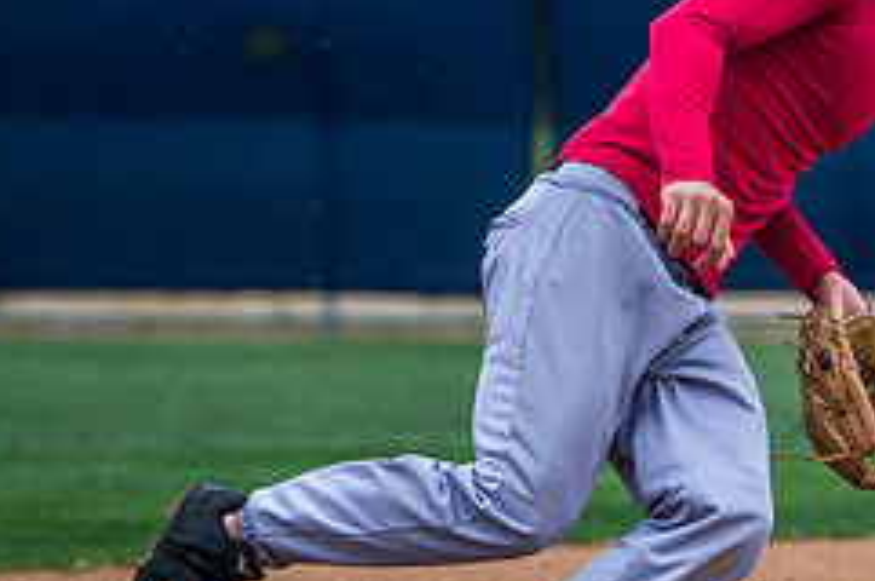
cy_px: 219
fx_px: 19127
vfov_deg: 1.7
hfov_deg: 2.6
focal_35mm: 788
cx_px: 681
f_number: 4.5
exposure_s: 1/2000
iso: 1250
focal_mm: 197
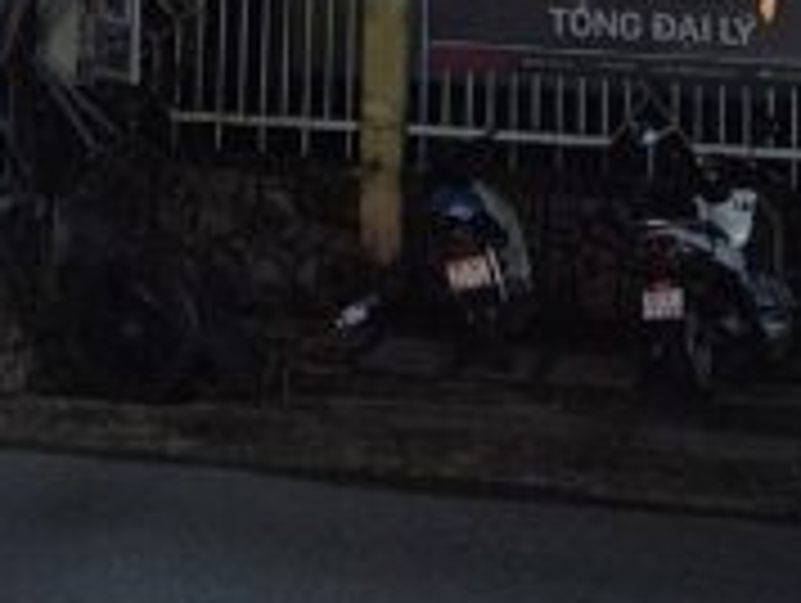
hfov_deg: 14.5
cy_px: -418
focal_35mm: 132
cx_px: -108
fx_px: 3059
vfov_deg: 10.7
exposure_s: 1/100
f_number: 1.8
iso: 640
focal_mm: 5.4
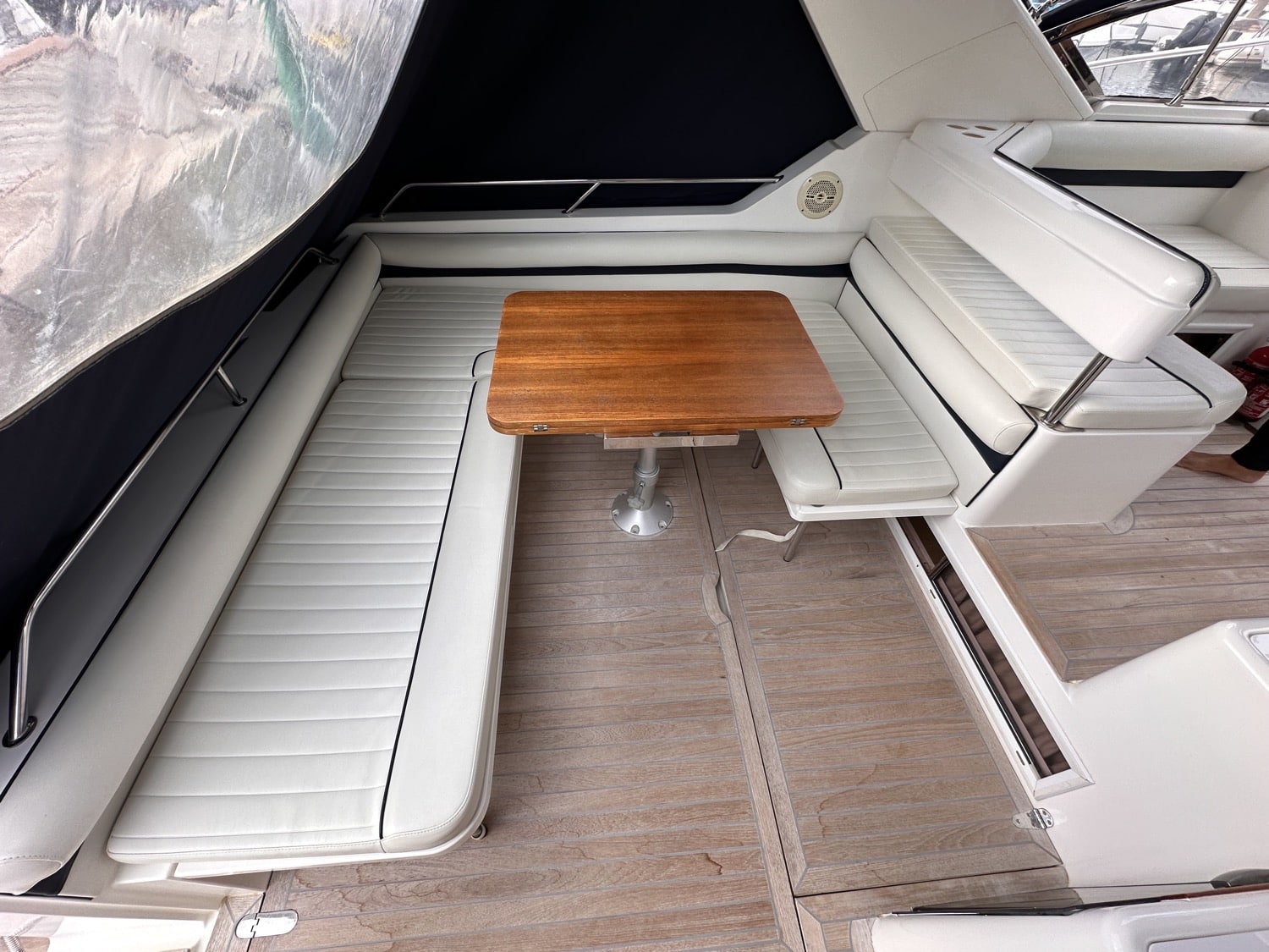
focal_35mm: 14
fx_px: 513
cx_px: 634
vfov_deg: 85.7
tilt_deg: -46.6
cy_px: 476
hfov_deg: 102.1
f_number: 2.2
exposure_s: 1/203
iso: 40
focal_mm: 2.22
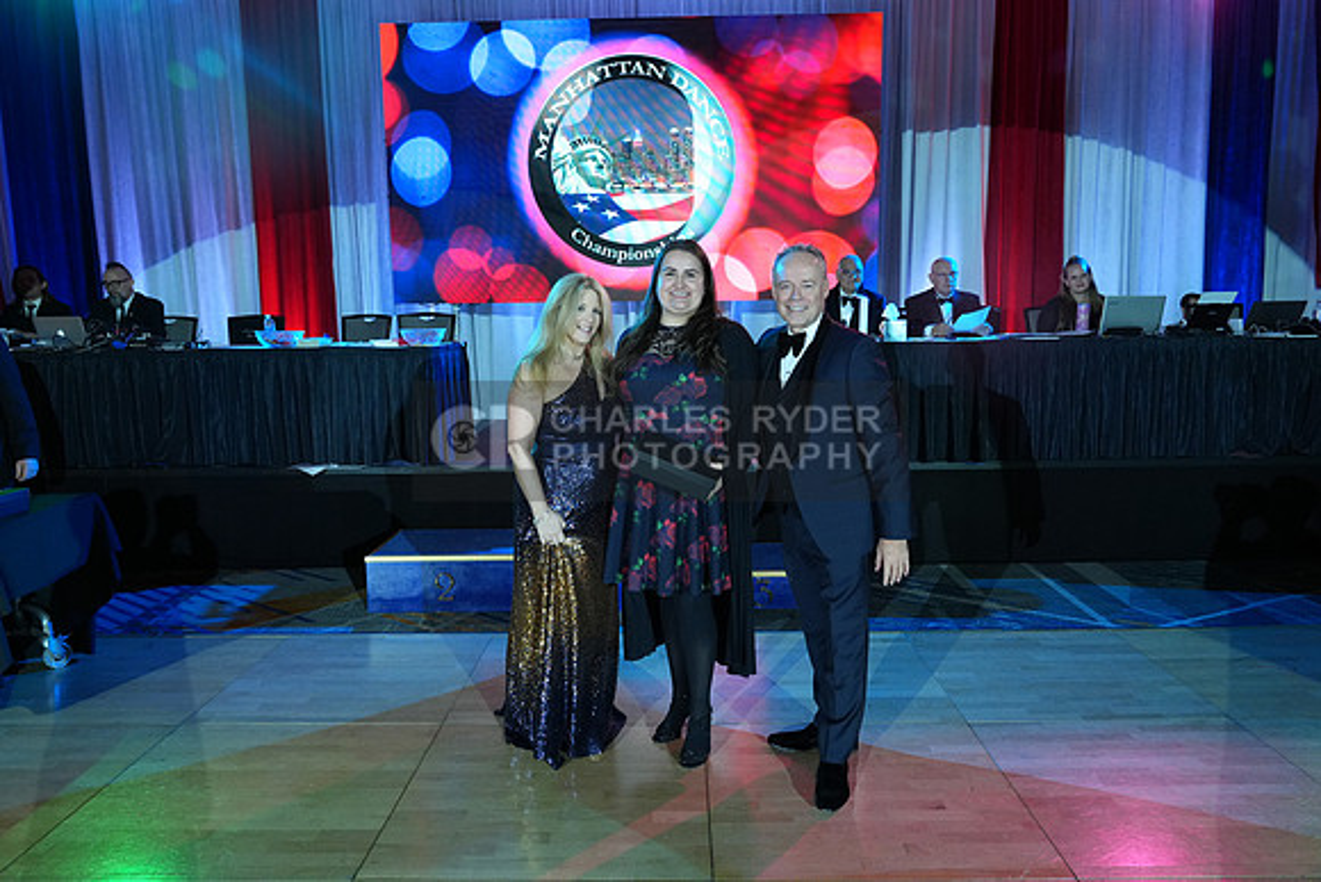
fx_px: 918
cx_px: 660
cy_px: 441
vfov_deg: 51.3
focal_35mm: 25
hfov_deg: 71.5
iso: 2500
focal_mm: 25
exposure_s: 1/320
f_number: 5
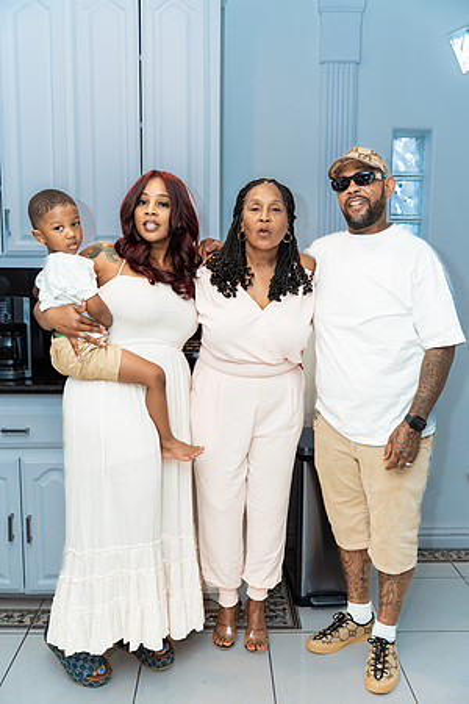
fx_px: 684
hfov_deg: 37.9
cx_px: 234
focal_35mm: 35
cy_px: 352
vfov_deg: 54.4
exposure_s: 1/250
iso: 800
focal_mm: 35
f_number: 3.5
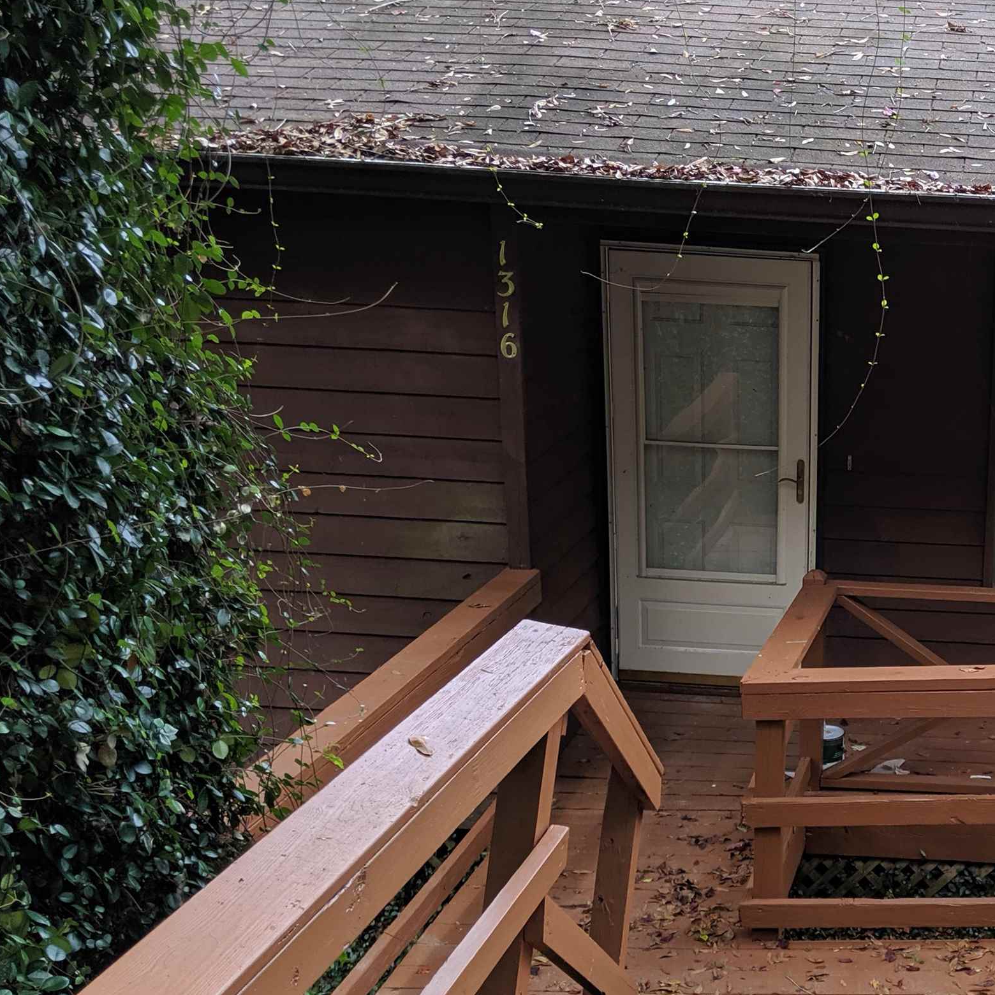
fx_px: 1528
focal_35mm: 47
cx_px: 915
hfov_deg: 33.9
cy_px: 588
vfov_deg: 36.0
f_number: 1.8
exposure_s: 1/199
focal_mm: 4.44
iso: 52
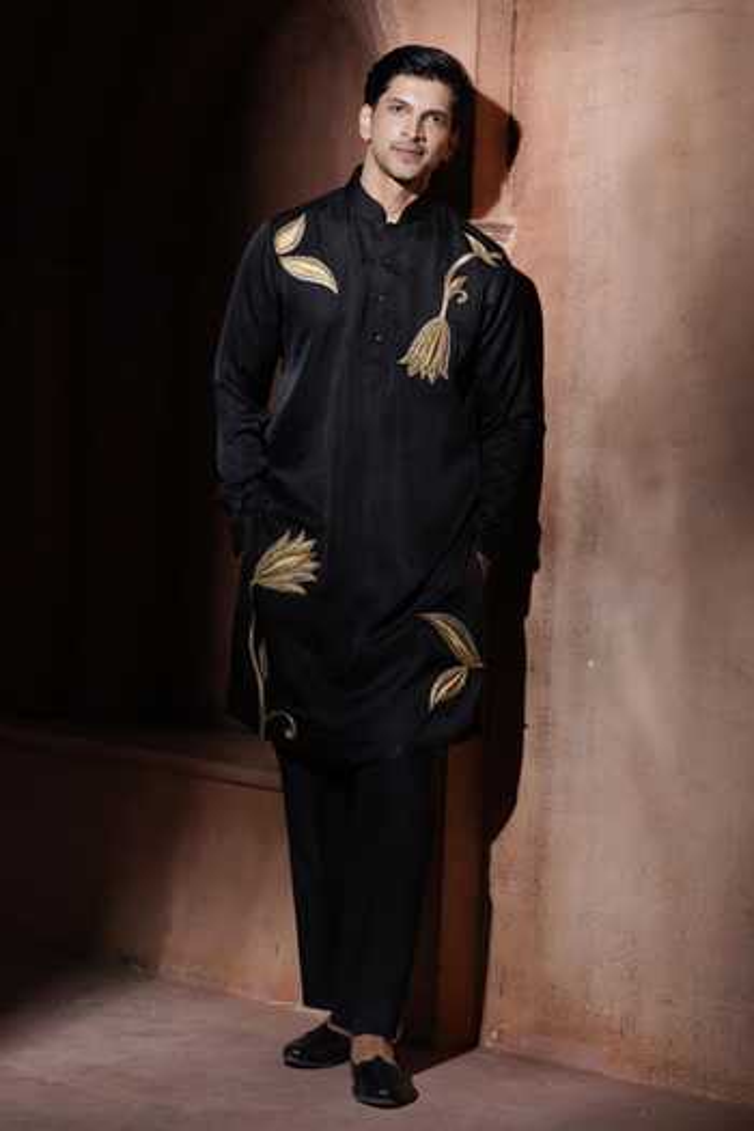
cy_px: 566
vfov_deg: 28.5
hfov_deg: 19.2
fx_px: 2230
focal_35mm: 71
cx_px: 377
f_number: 8
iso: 125
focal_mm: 71
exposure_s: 1/160
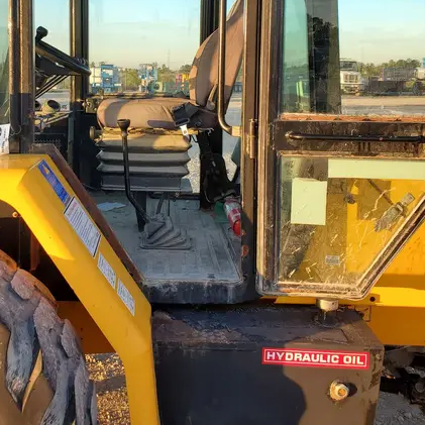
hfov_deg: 41.6
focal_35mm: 40
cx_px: 165
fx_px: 556
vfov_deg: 40.6
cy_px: 104
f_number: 2.4
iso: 50
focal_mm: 4.3
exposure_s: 1/253
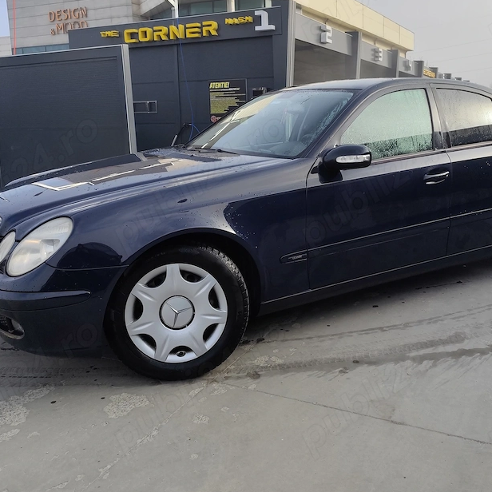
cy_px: 196
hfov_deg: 49.5
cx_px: 292
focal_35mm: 33
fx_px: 531
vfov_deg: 49.4
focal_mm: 6.19
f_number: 1.65
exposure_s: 1/1263
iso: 50
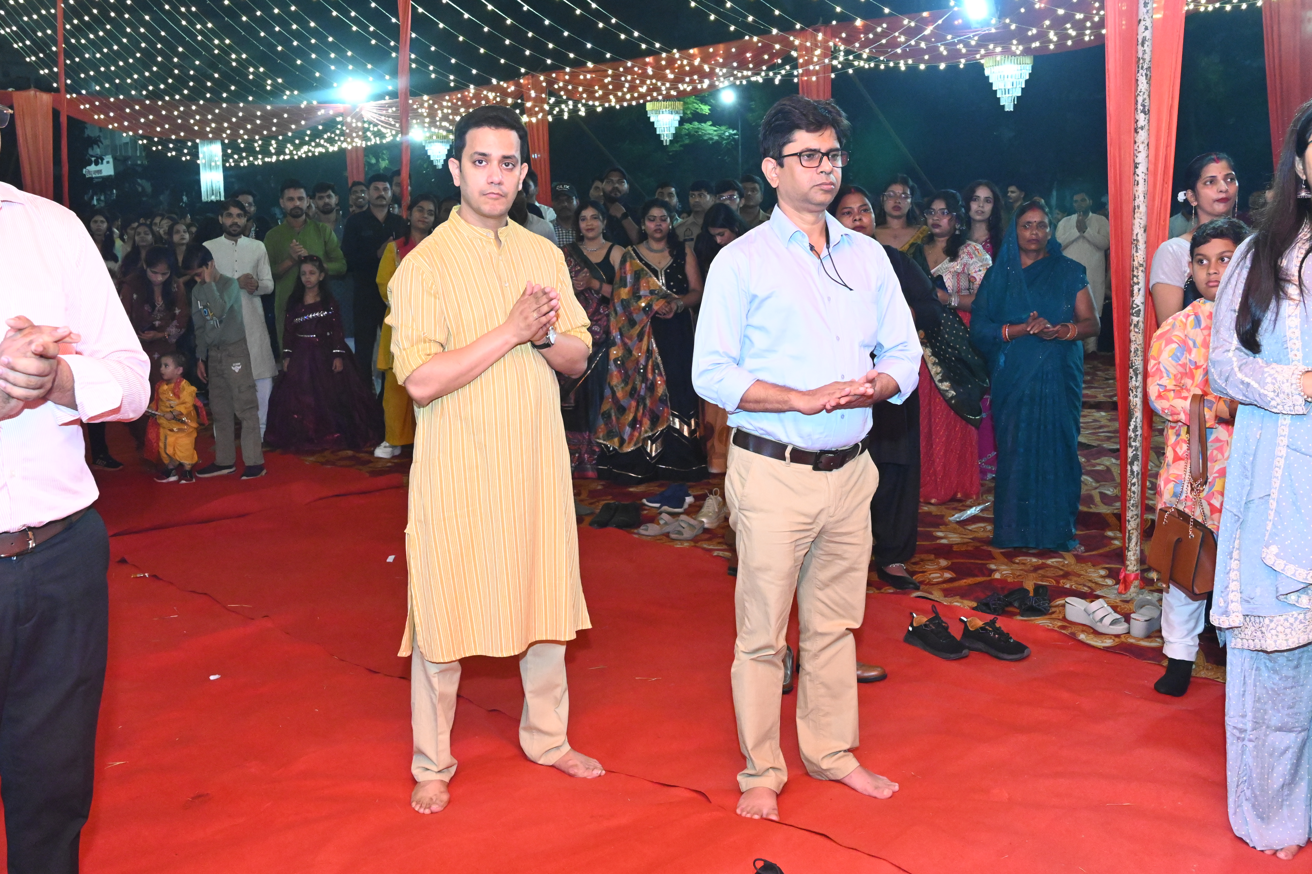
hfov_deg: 52.2
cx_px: 656
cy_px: 437
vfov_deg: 36.2
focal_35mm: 37
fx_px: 1339
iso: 6400
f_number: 7.1
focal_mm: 24.5
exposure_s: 1/125
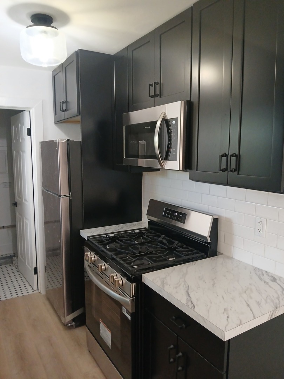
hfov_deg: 53.1
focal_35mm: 26
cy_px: 190
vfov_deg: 67.3
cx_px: 142
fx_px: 284
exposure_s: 1/60
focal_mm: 3.98
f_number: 1.8
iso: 200
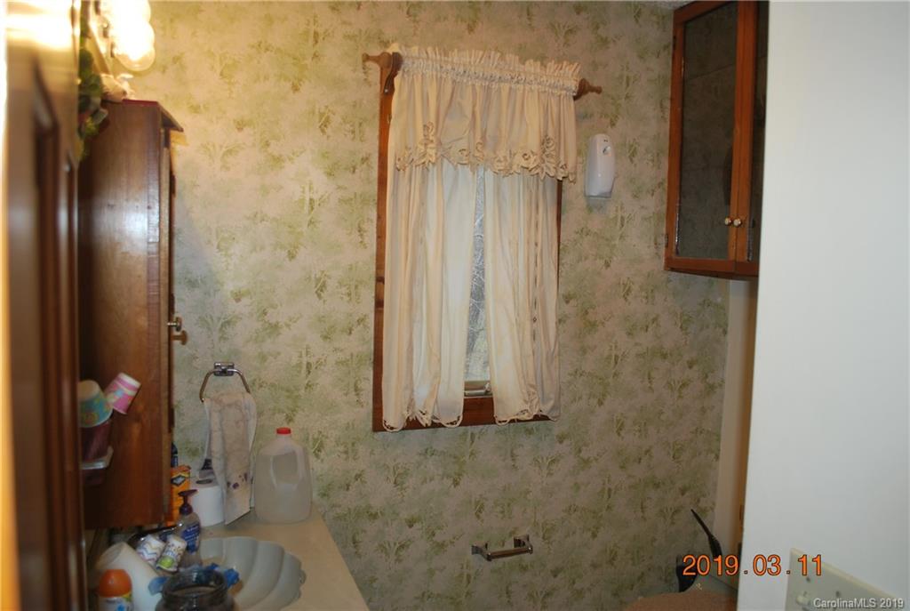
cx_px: 455
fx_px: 684
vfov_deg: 48.1
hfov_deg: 67.3
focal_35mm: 27
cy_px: 306
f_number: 3.5
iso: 200
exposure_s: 1/60
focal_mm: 18
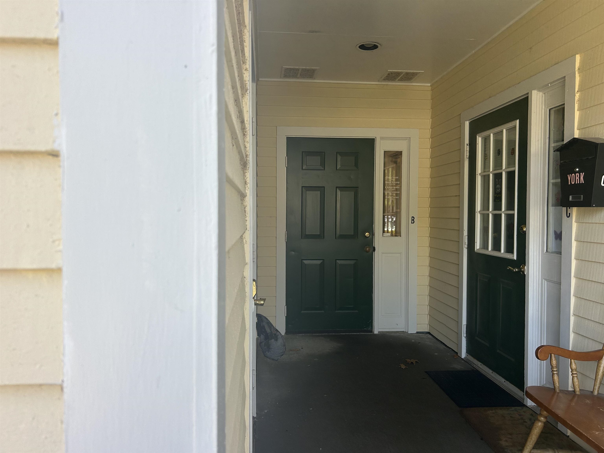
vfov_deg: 53.1
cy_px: 226
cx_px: 302
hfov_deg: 67.3
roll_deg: +0.6
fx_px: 454
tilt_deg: -1.6
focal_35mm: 26
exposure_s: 1/504
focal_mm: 5.7
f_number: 1.5
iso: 50
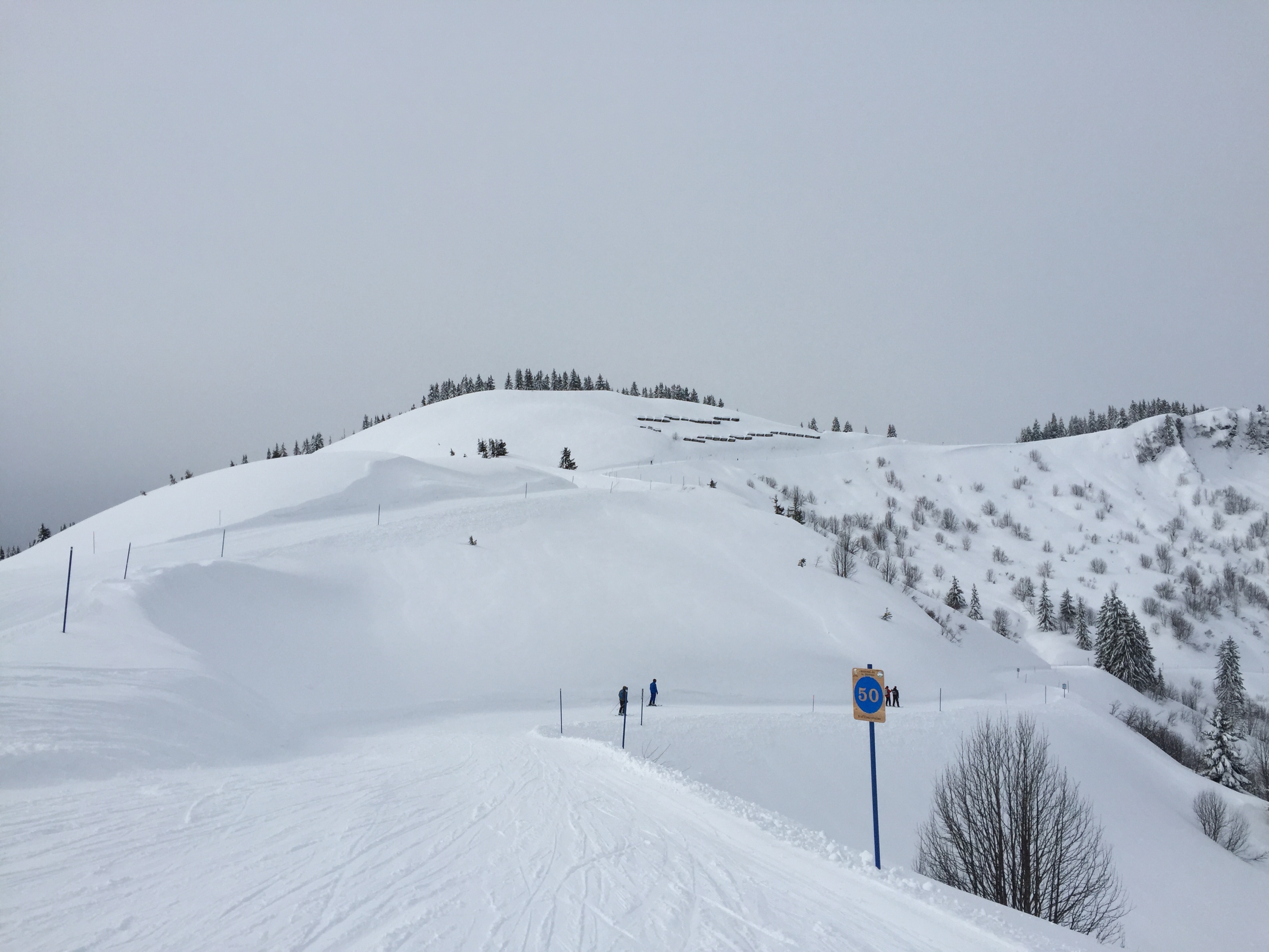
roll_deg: +1.7
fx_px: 1063
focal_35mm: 29
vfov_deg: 48.2
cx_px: 634
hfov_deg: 61.7
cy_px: 476
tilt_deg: +5.8
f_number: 2.2
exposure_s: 1/7937
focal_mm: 4.15
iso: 32
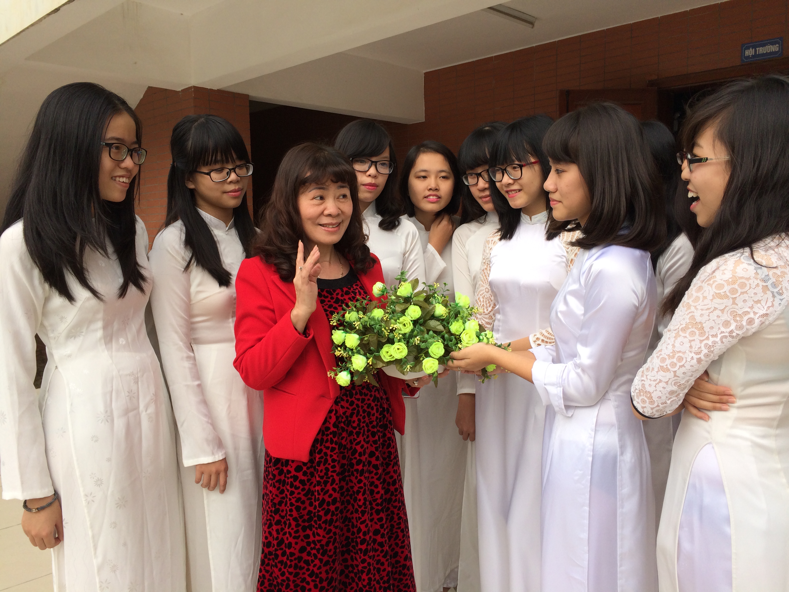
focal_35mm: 30
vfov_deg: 46.8
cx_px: 394
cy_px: 296
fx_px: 684
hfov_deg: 60.0
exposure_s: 1/1414
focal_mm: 4.12
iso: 40
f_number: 2.2
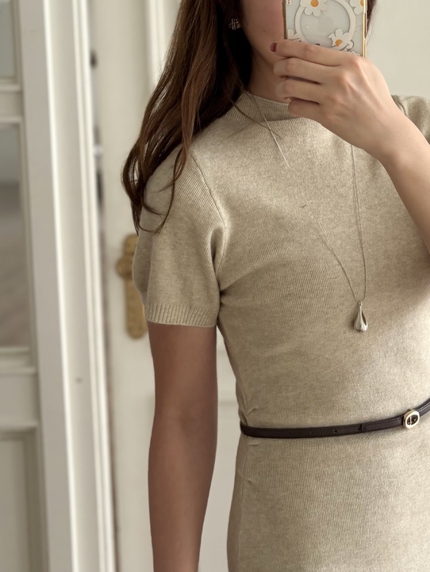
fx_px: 596
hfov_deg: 39.1
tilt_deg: -16.6
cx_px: 293
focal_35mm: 36
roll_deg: +0.8
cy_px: 387
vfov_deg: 50.3
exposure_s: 1/122
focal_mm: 5.96
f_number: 1.6
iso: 100
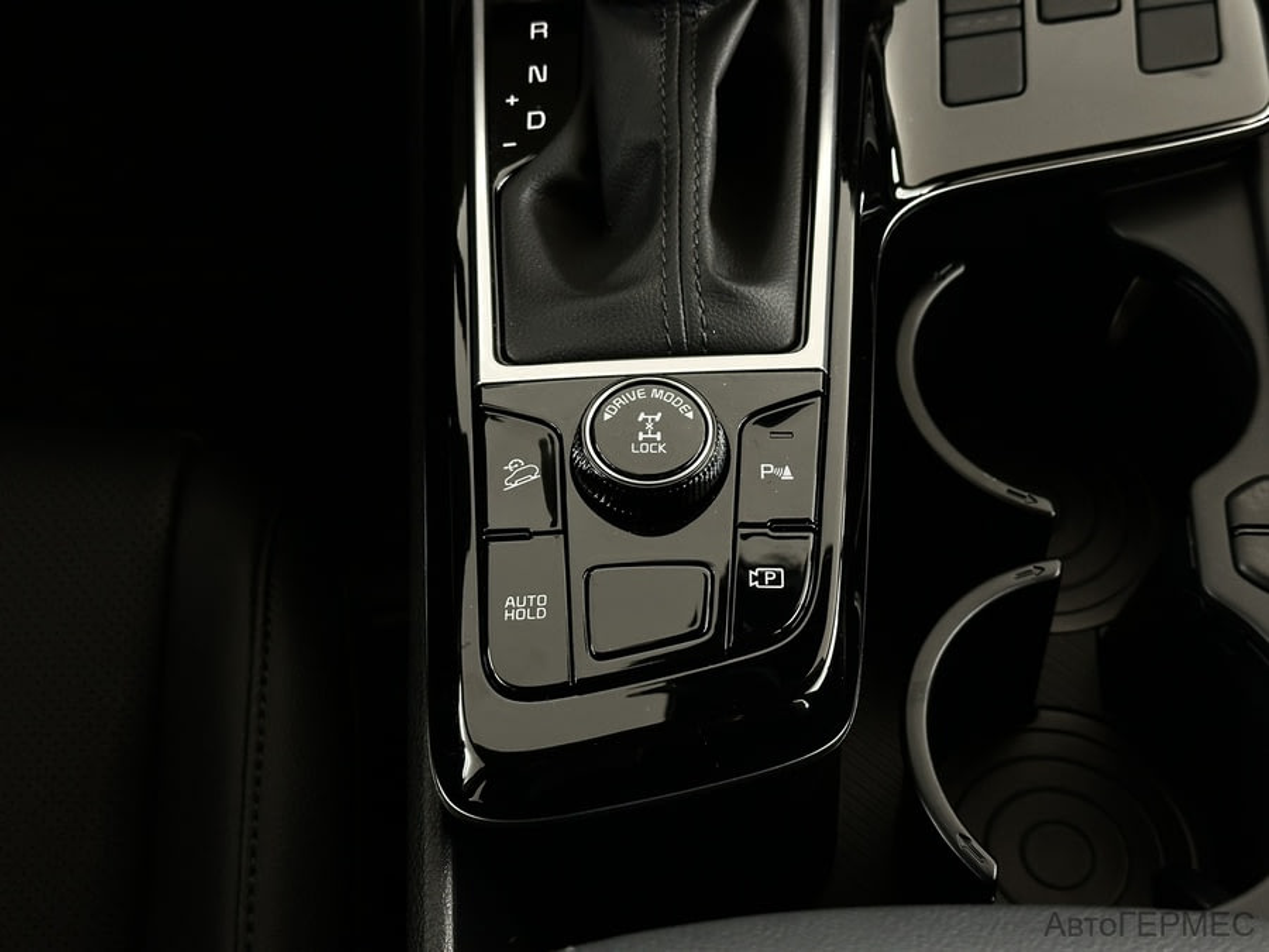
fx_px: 1760
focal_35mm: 48
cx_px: 634
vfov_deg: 30.3
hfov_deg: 39.7
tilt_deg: -55.8
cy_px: 476
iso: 160
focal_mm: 6.86
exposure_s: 1/50
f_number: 1.78
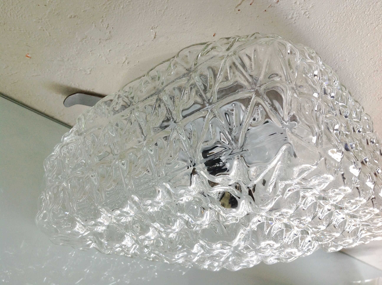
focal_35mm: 35
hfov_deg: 52.7
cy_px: 142
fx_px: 386
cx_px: 191
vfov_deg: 40.6
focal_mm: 4.28
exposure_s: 1/40
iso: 64
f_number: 2.4
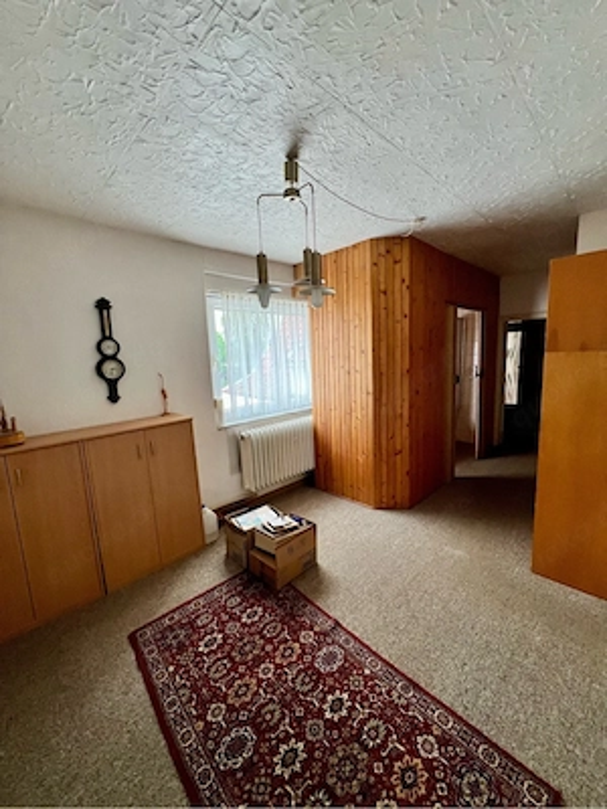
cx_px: 304
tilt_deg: -7.3
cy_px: 404
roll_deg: +3.3
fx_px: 304
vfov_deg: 106.2
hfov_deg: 89.9
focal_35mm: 13
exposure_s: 1/99
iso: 125
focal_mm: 1.57
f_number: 1.8
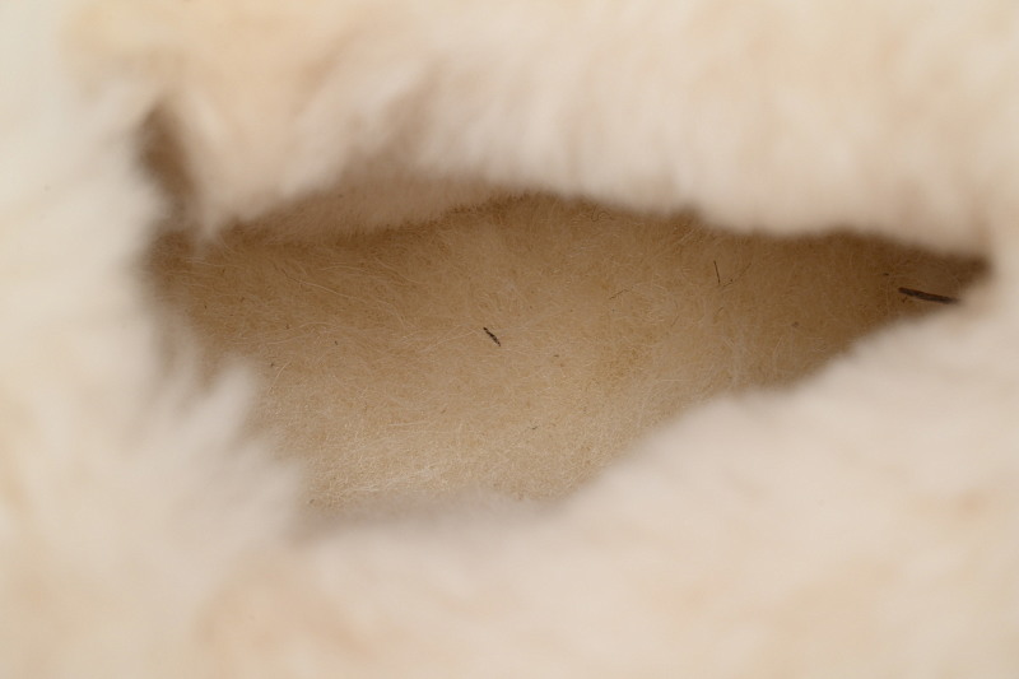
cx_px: 510
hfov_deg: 17.1
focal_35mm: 120
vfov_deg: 11.4
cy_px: 340
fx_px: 3396
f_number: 13
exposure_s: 1/125
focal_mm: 120
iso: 800
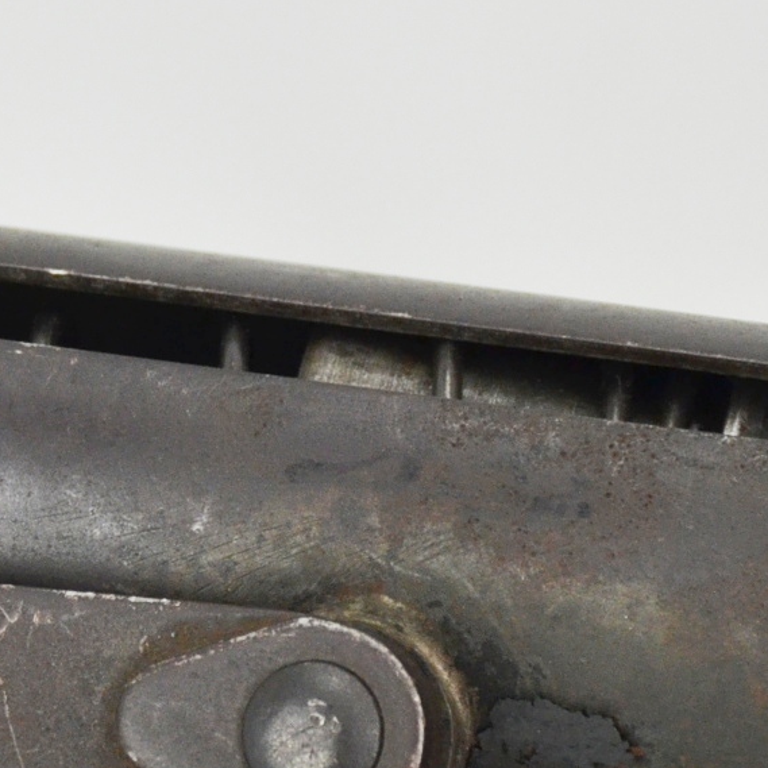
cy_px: 416
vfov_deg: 4.0
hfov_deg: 4.0
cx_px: 175
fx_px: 11069
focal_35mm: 441
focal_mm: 80
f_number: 5.6
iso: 720
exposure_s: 1/250
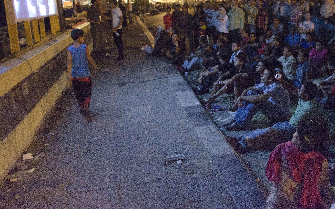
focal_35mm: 40
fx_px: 365
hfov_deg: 48.3
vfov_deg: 31.5
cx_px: 229
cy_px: 55
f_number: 3.5
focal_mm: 18
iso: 2500
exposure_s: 1/13
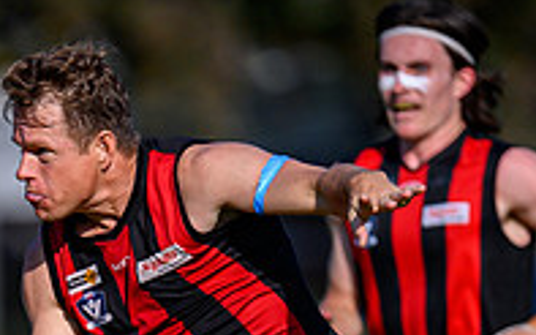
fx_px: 27893
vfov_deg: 0.7
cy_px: 590
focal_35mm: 1910
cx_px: -36
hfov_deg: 1.1
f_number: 4
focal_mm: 500
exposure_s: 1/2000
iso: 110
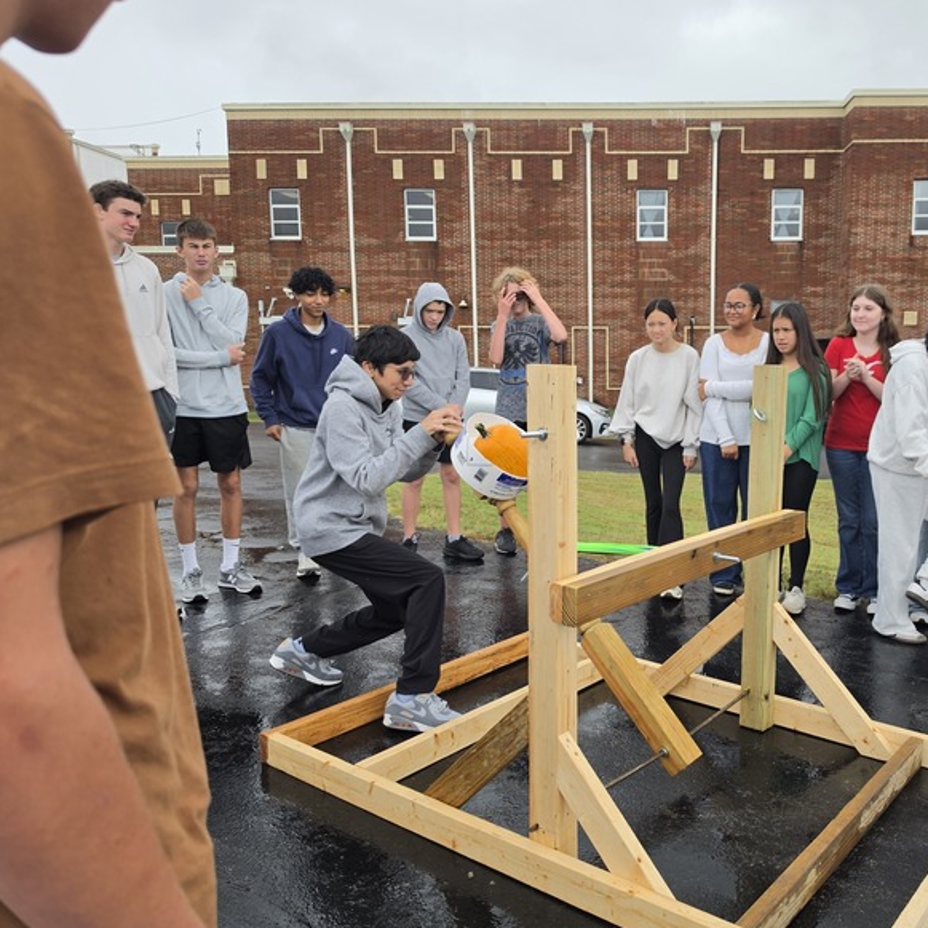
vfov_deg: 57.3
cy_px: 462
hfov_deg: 56.2
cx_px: 612
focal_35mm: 28
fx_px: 849
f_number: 1.4
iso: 64
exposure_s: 1/2060
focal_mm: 6.5
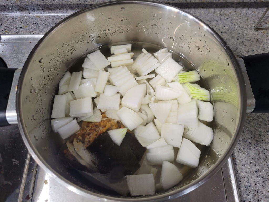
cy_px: 101
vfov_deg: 53.1
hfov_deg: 67.3
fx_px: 202
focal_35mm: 26
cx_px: 134
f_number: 1.8
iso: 200
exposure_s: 1/40
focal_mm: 5.4
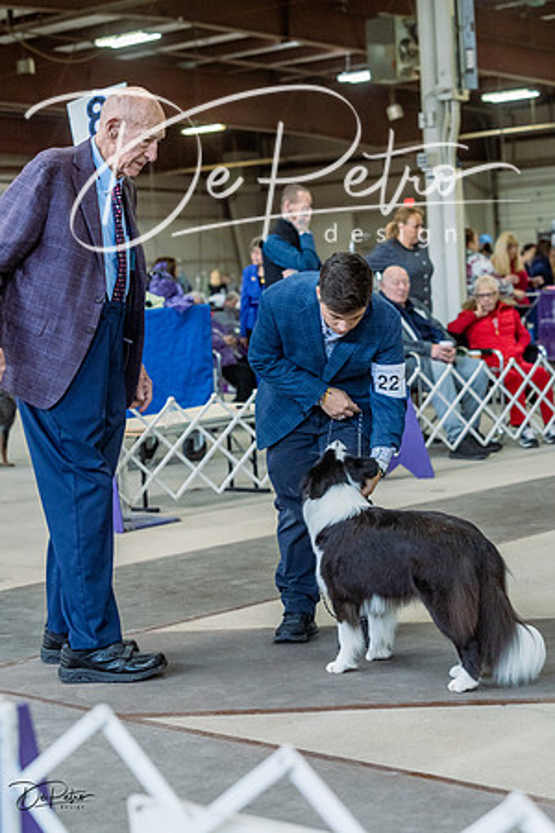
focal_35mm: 70
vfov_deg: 28.8
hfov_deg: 19.5
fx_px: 1619
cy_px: 416
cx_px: 278
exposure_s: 1/400
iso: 6400
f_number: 4
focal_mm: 70
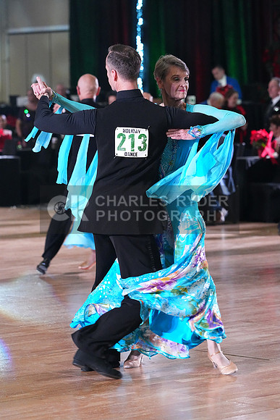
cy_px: 210
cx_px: 140
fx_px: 1784
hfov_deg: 9.0
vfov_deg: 13.4
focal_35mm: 153
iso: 10000
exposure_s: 1/400
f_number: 5
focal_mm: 153
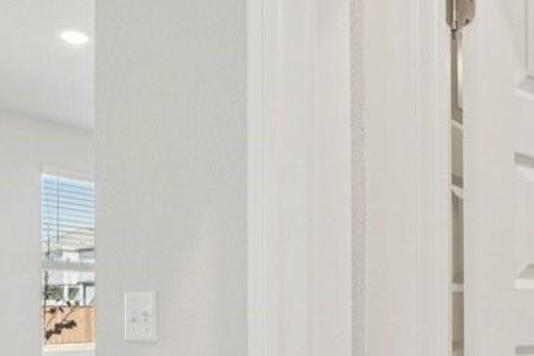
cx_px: 314
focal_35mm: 39
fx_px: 578
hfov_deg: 49.3
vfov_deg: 32.6
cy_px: 316
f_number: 8
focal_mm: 14
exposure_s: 1/20
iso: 400
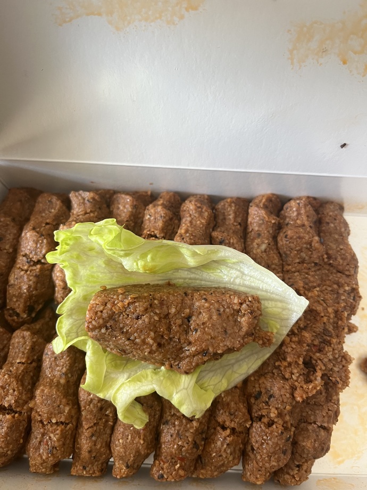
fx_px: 368
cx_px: 184
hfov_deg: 53.1
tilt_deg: -74.9
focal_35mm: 26
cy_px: 245
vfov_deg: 67.3
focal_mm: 5.1
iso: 125
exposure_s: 1/90
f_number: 1.6
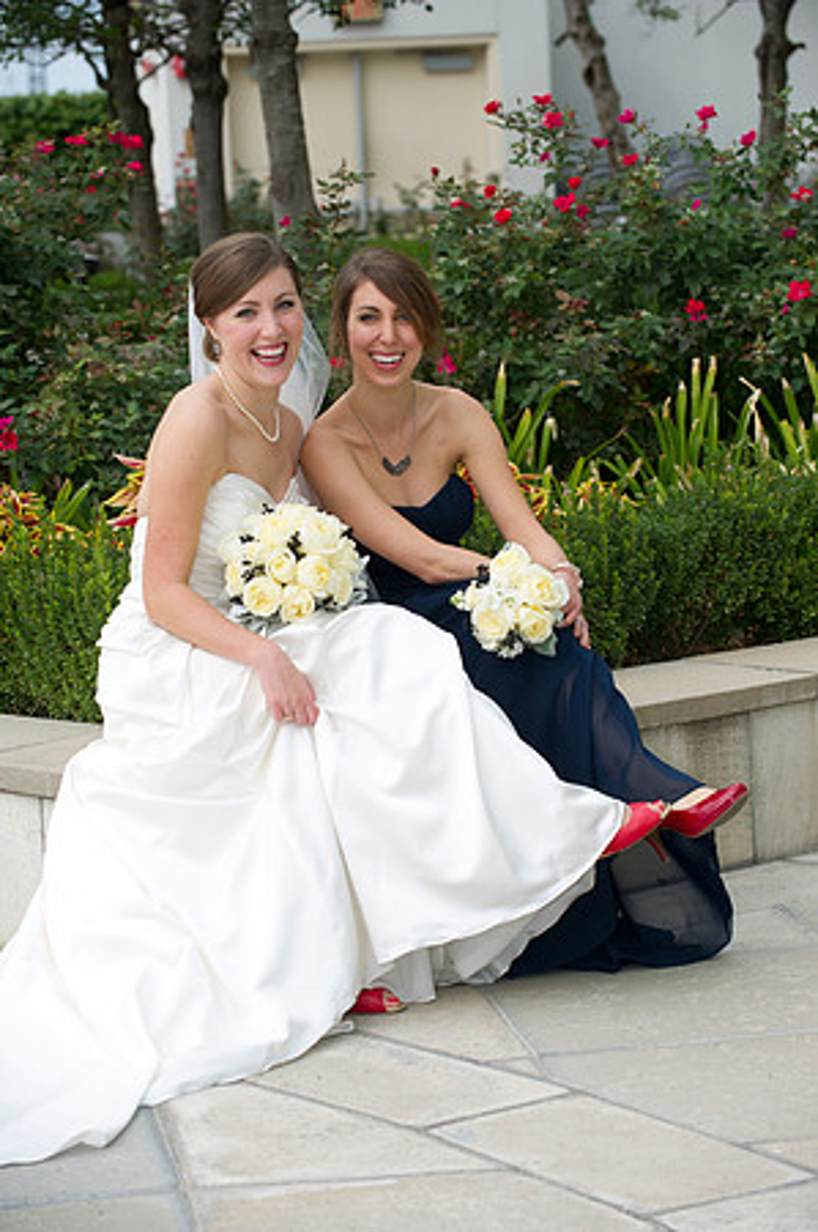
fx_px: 3758
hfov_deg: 12.4
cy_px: 616
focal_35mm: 110
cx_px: 409
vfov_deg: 18.6
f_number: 4.5
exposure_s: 1/200
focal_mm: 110
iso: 200
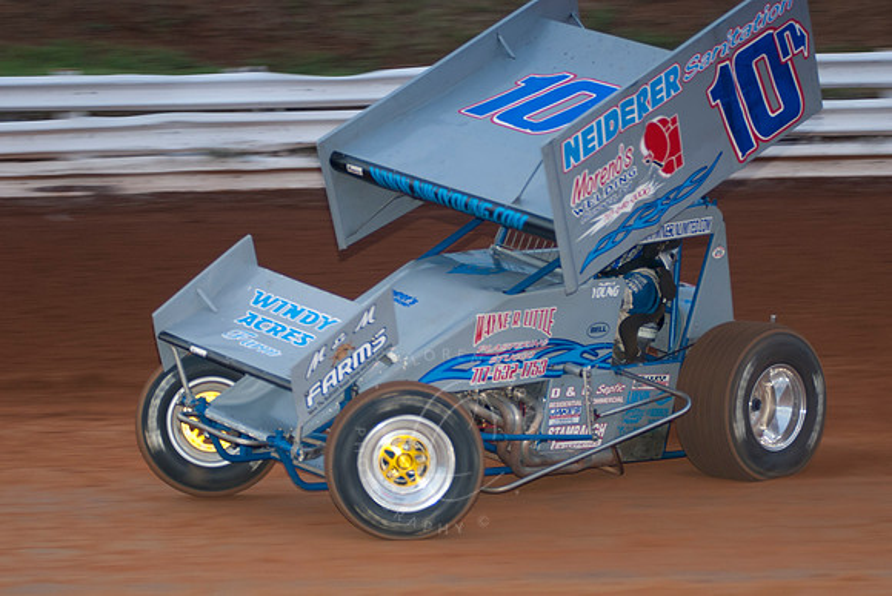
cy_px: 298
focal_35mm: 142
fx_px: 3534
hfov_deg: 14.4
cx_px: 446
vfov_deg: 9.7
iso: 250
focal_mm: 95
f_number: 2.8
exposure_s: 1/400
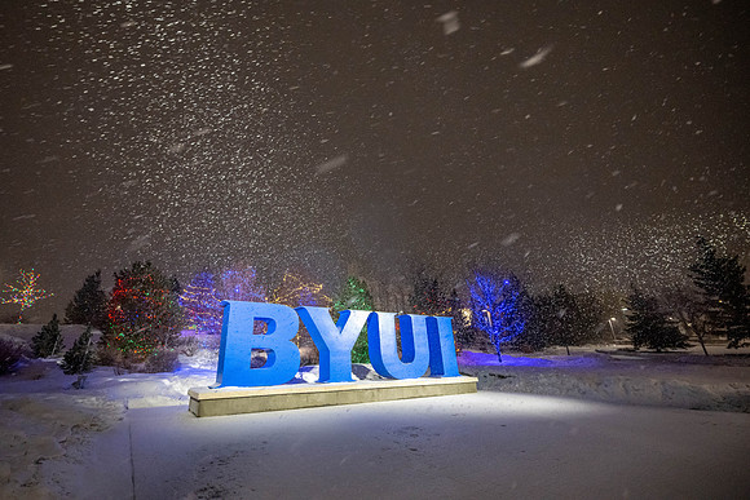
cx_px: 335
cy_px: 224
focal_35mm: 15
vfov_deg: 75.4
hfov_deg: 98.2
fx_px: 323
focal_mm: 14
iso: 5000
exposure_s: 1/125
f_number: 4
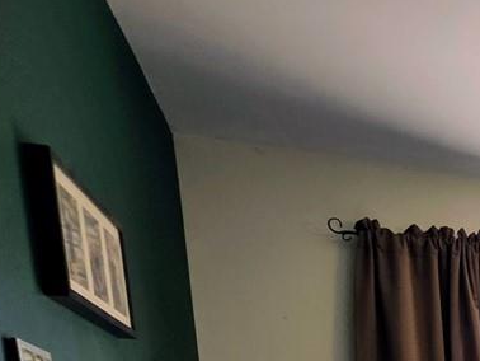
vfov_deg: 21.3
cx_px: 794
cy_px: 575
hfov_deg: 23.8
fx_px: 763
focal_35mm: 55
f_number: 1.9
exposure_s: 1/120
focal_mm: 2.2
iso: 20
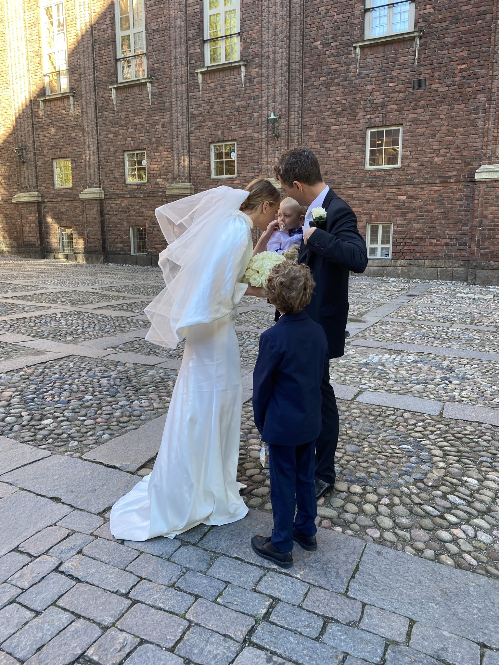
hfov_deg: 53.1
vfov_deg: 67.3
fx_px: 500
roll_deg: +1.3
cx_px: 250
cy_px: 332
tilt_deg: -10.3
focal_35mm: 26
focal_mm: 4.25
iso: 40
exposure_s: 1/122
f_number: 1.8
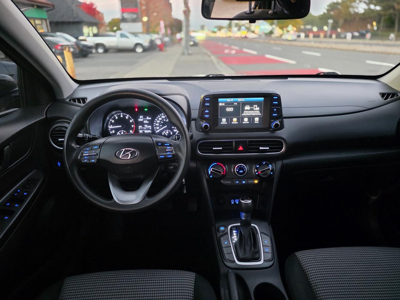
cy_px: 150
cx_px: 200
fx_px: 266
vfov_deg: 58.9
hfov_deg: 73.9
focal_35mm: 23
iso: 1600
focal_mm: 6.25
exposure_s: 1/40.1
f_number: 1.7
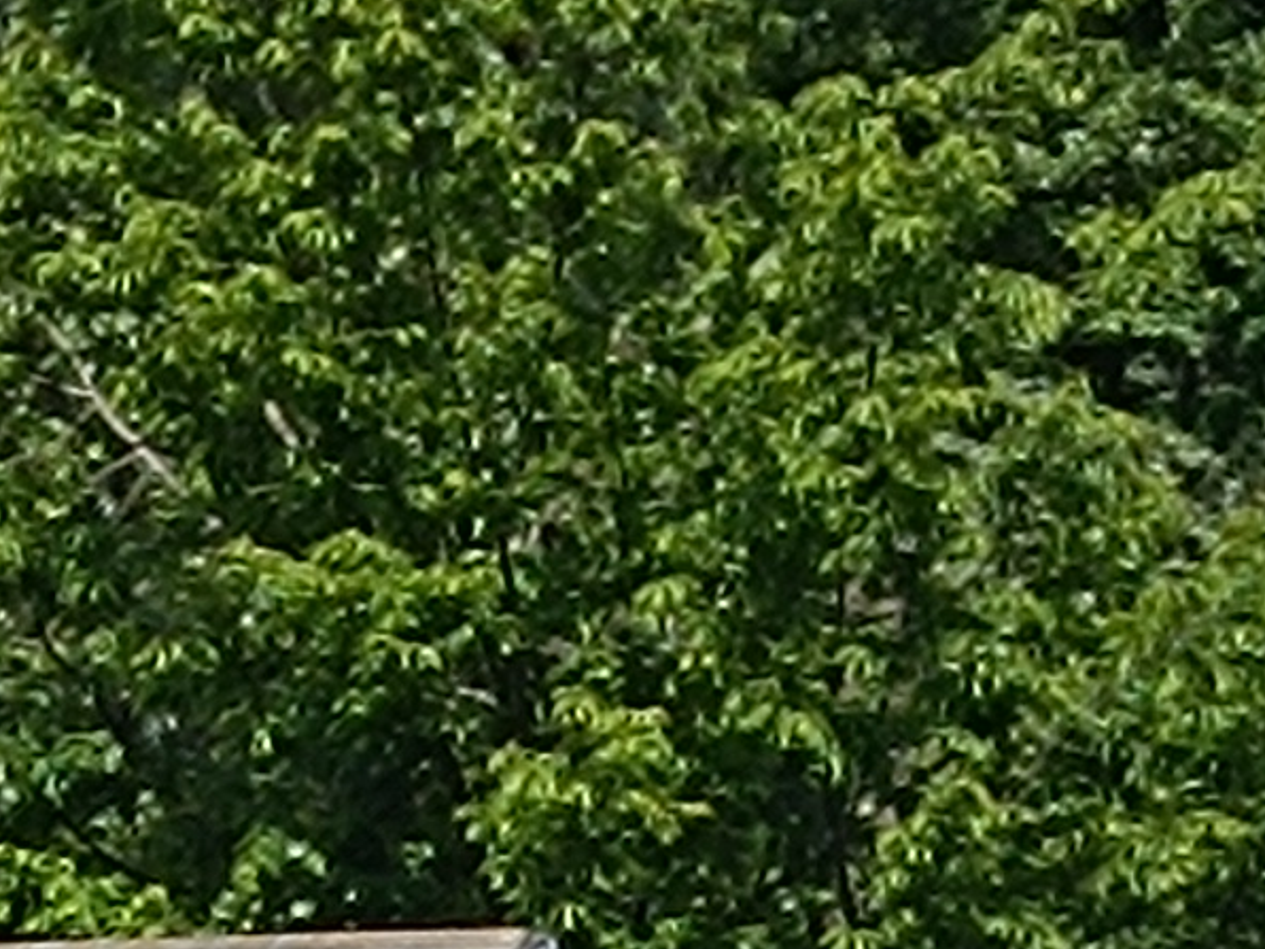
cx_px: -2740
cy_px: 3250
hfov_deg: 9.2
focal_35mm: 165
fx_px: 6030
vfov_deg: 7.4
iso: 56
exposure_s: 1/1497
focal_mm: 5.59
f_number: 1.88
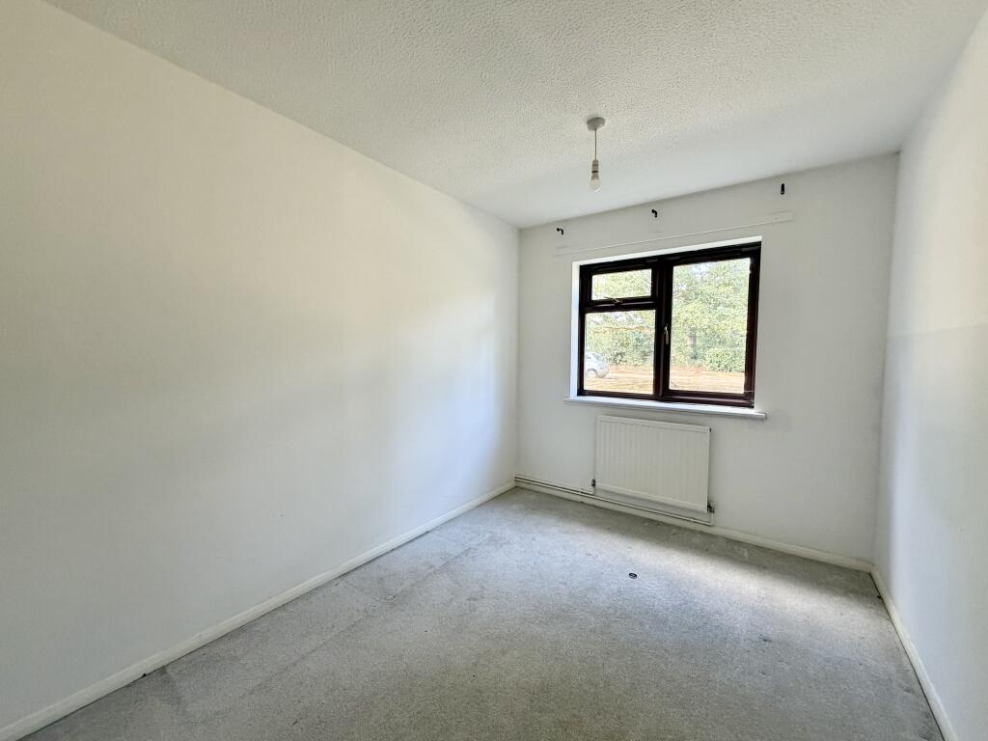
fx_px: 400
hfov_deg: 102.1
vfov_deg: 85.7
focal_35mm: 14
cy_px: 370
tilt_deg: -2.4
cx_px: 494
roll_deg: +0.3
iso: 200
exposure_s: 1/121
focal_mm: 2.22
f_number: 2.2
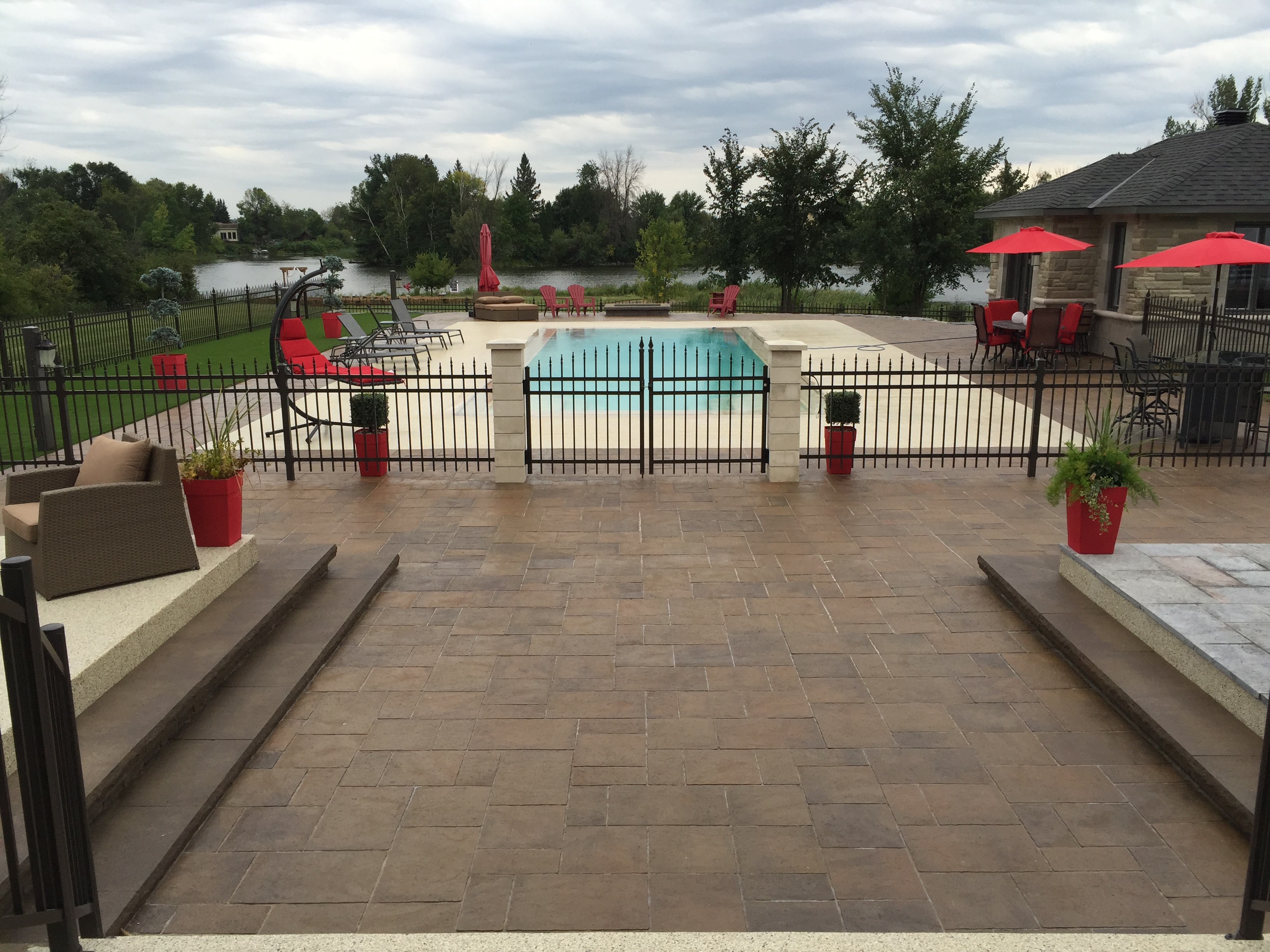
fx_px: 1064
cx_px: 635
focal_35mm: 29
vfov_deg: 48.2
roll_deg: -0.6
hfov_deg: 61.7
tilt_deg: -13.4
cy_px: 476
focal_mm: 4.15
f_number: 2.2
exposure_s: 1/380
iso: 32
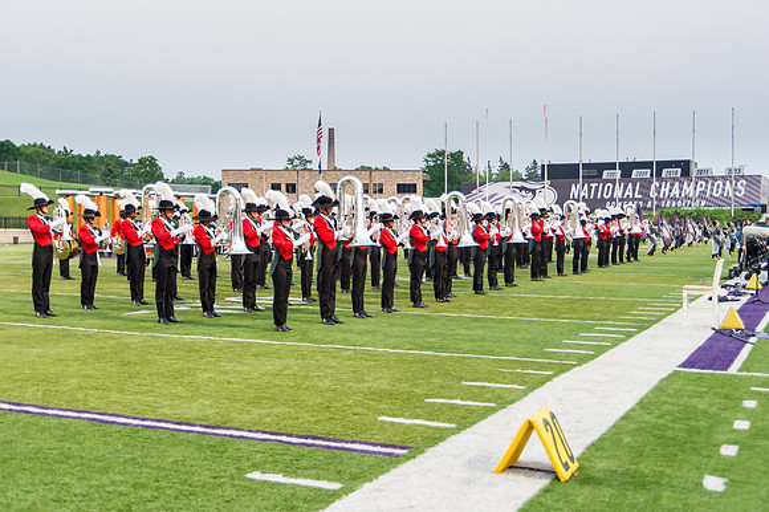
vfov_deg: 30.7
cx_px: 373
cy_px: 256
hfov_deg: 44.8
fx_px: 932
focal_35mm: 44
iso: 3200
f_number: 5.6
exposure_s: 1/500
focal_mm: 42
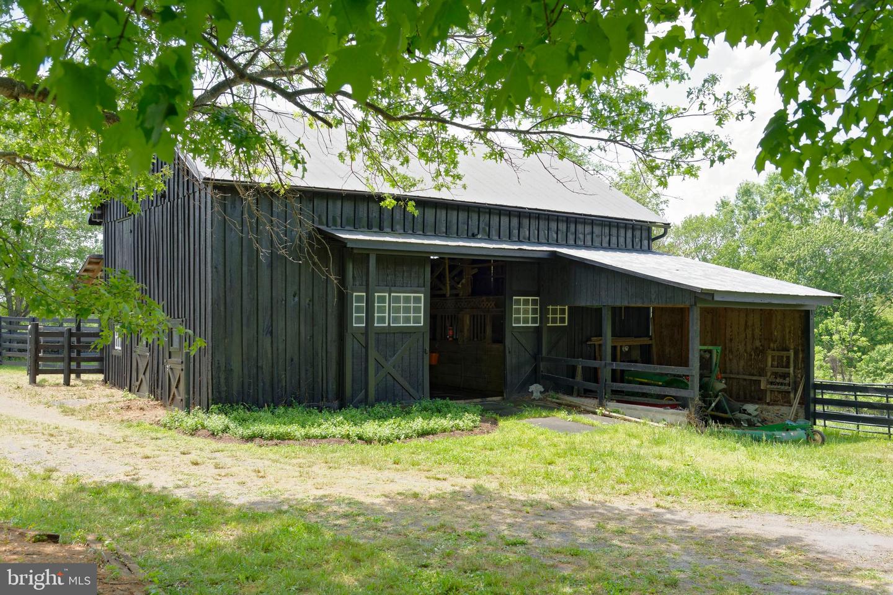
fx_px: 794
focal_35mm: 32
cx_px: 446
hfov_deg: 58.7
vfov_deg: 41.1
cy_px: 298
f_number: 7.1
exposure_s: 1/160
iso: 320
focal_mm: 32
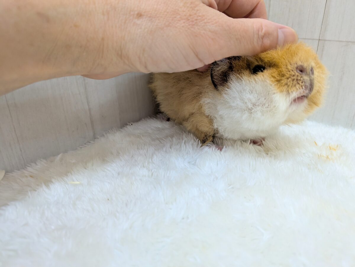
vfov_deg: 56.8
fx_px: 246
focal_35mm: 24
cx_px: 178
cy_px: 134
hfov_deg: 71.6
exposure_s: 1/100
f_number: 1.7
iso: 158
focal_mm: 4.53
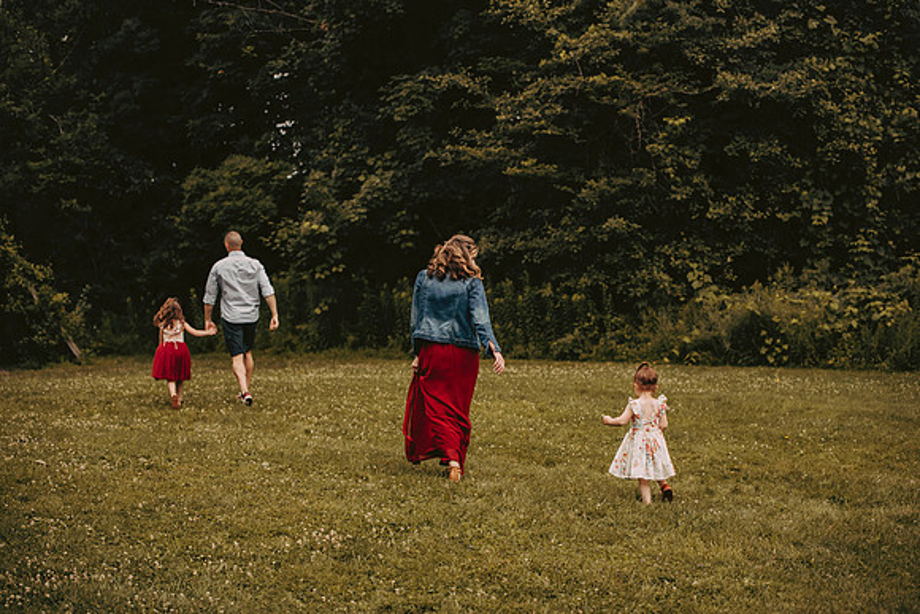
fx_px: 1789
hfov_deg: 28.8
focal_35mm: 70
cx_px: 460
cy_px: 307
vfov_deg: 19.5
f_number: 2.8
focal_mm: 70
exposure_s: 1/2500
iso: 640
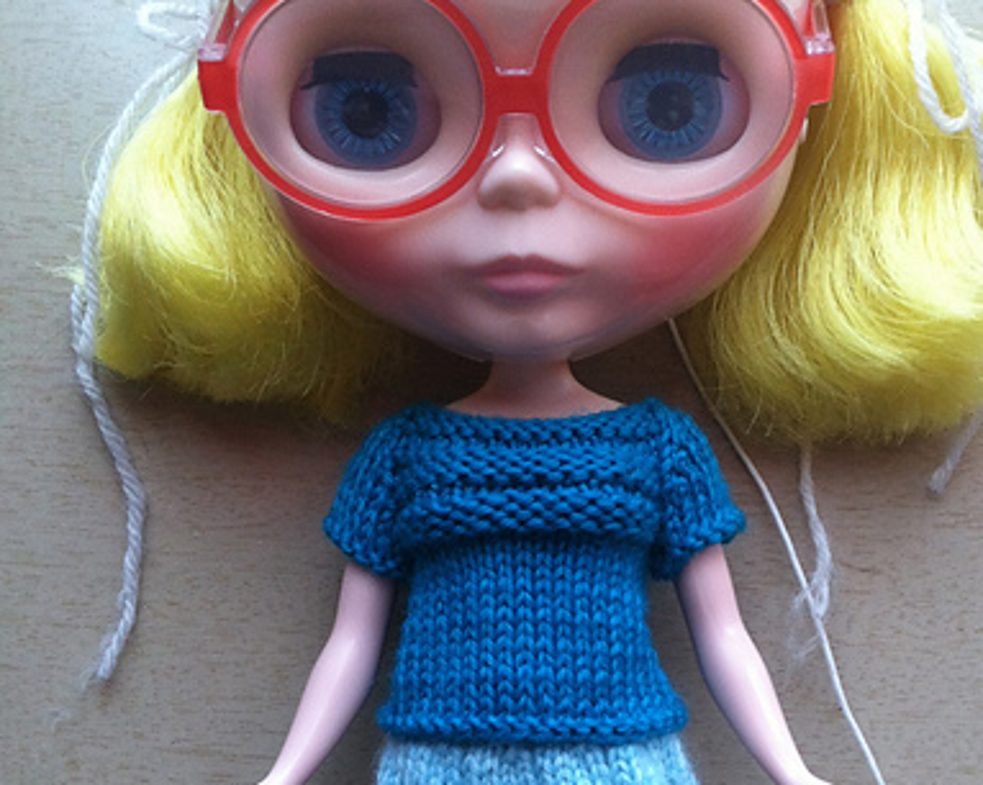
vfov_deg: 26.3
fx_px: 1657
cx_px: 601
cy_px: 590
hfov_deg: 32.9
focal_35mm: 57
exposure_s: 1/17
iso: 125
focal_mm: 3.85
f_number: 2.8
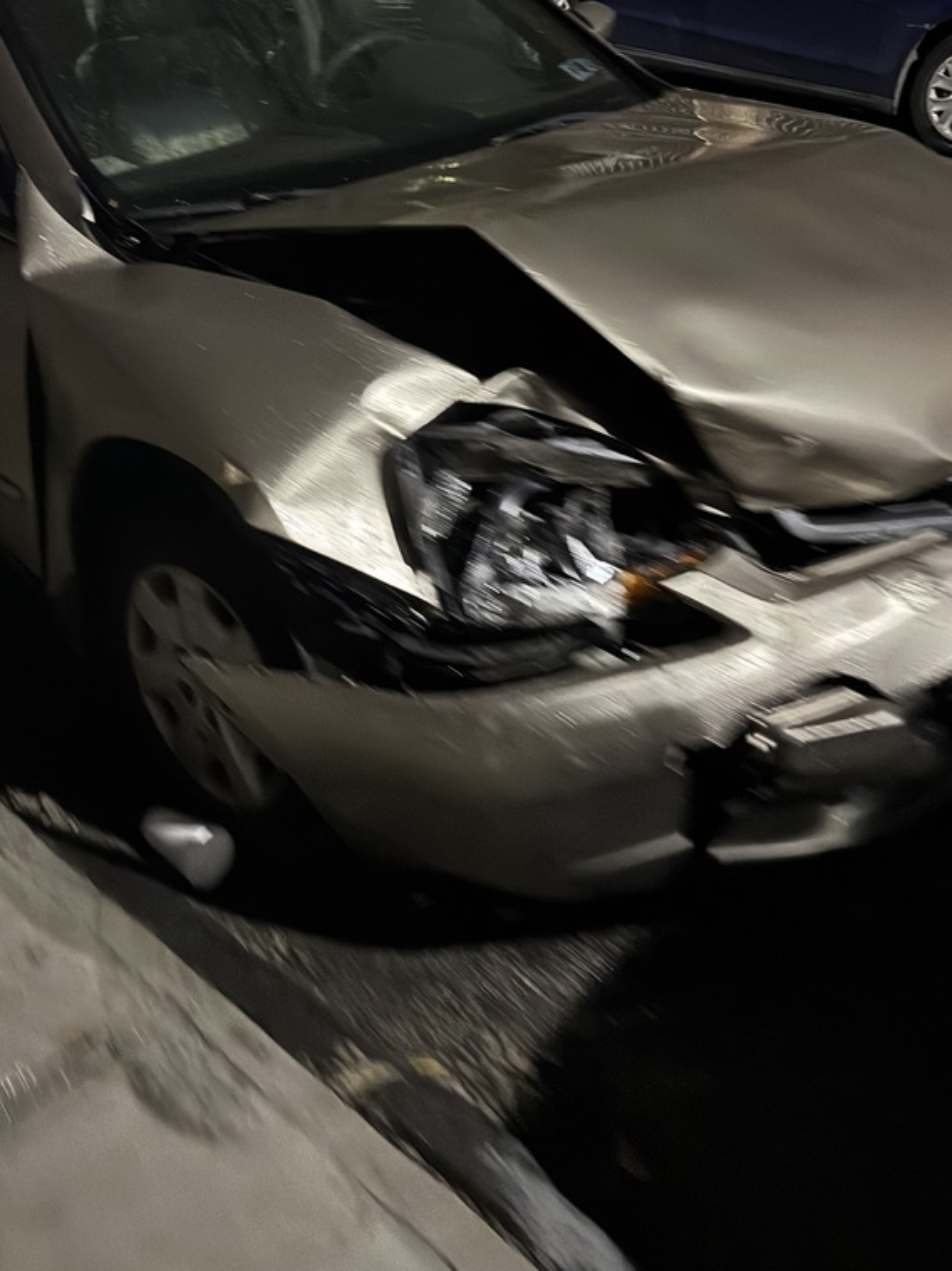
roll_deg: -2.7
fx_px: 1394
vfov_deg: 48.1
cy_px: 414
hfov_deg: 37.6
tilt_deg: -21.4
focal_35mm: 38
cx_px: 391
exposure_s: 1/19
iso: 1250
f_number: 1.78
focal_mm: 6.76
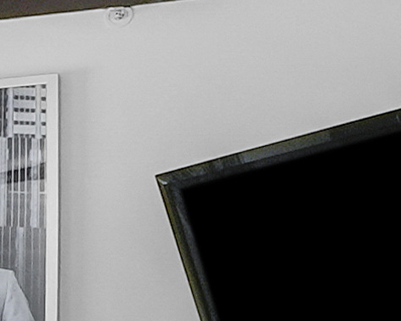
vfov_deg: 12.7
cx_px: -932
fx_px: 1401
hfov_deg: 9.9
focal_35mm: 118
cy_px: 408
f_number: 11
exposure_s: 1/10
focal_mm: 14
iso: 1600
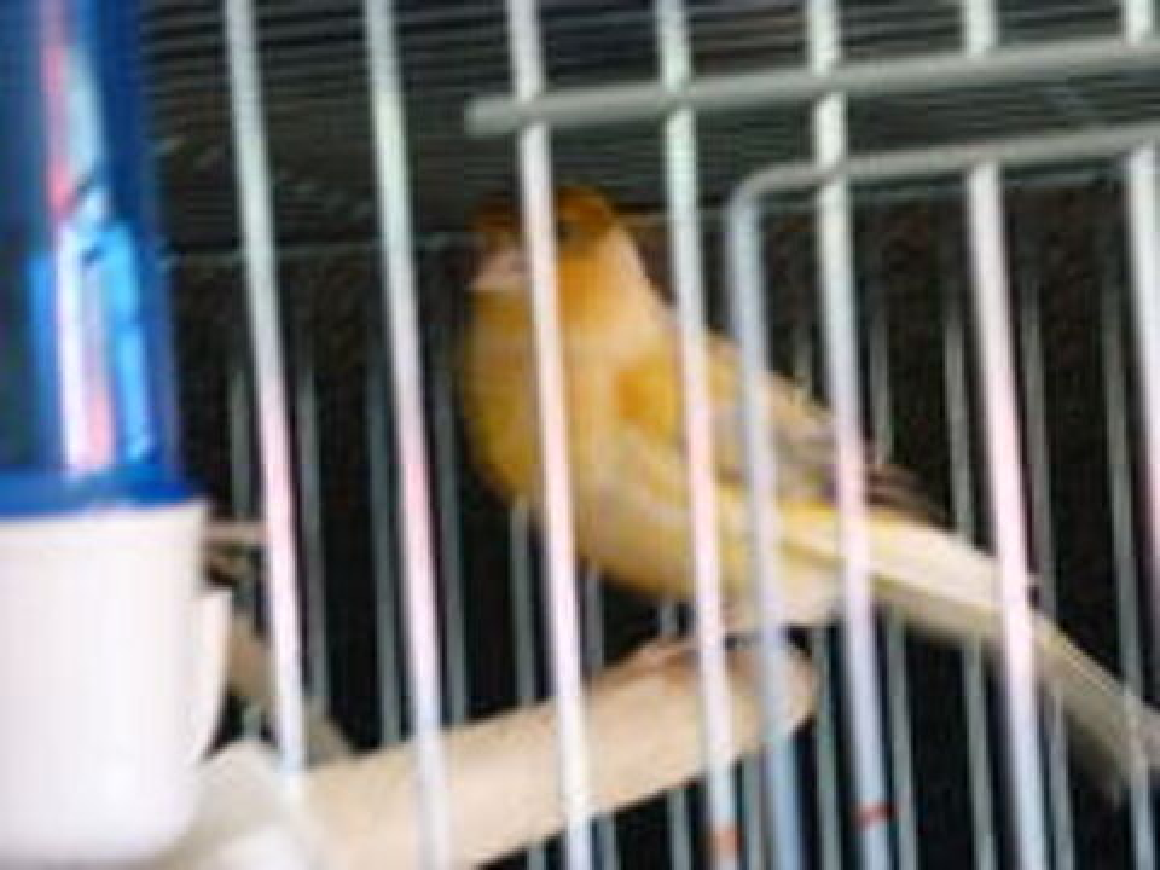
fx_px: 3318
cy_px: 435
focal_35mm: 99
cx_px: 580
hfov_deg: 19.8
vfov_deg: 14.9
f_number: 4.8
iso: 400
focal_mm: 16.4
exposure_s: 1/6
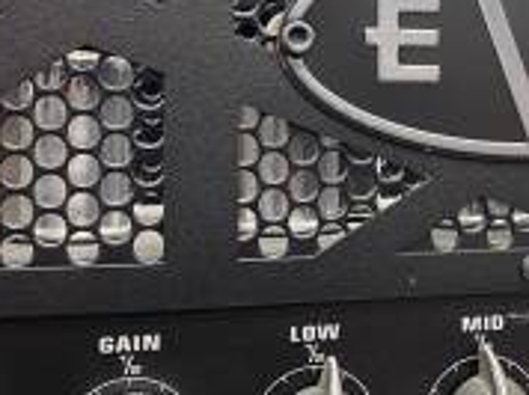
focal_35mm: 76
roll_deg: +1.2
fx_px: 1160
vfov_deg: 19.3
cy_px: 122
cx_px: 455
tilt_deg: +0.2
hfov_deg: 25.1
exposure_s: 1/60
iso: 250
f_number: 1.8
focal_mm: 4.25
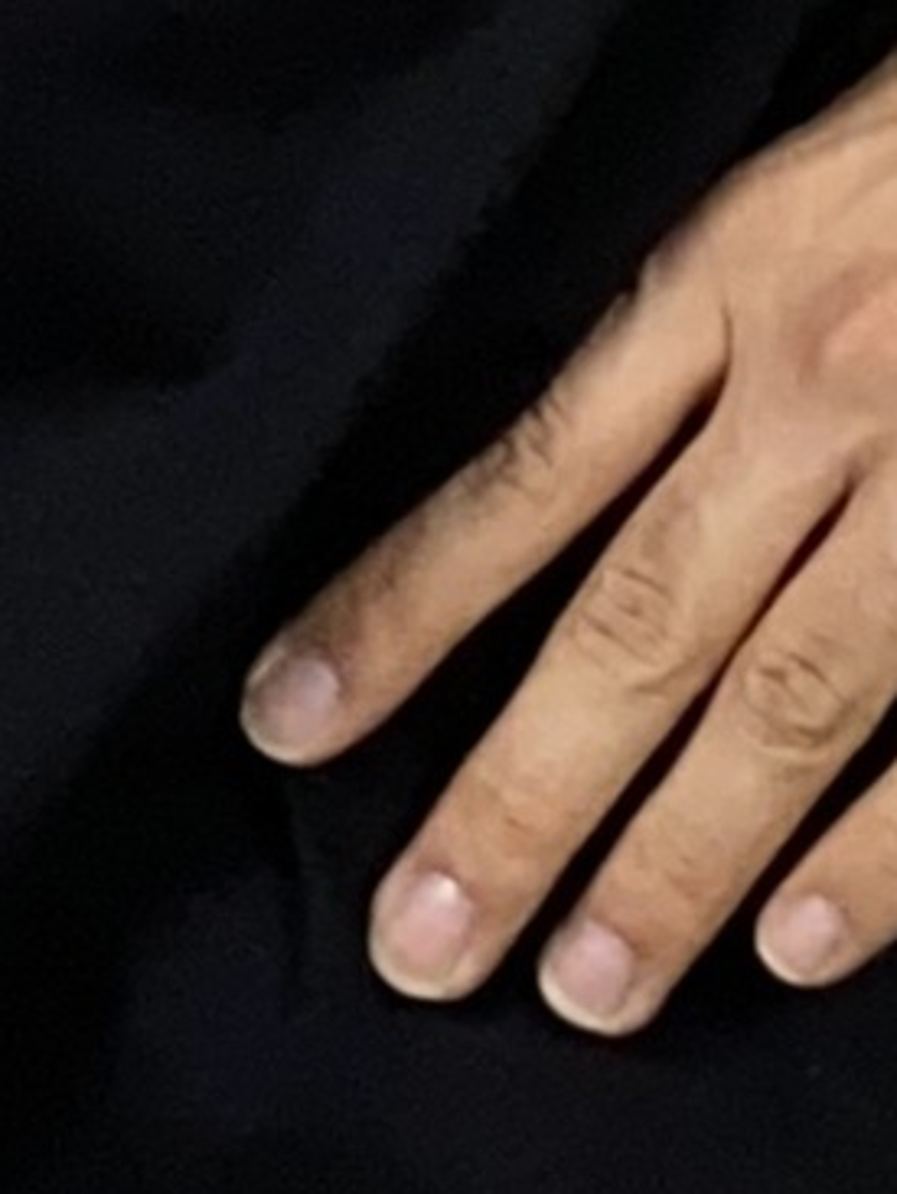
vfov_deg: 9.6
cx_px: -78
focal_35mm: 167
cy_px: -2163
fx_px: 5763
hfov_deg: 8.8
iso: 80
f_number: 1.8
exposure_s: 1/100
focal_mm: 4.25
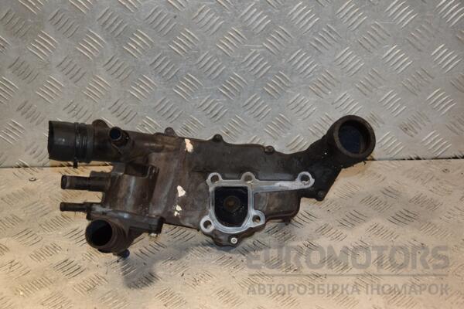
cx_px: 232
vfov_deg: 21.6
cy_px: 154
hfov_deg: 31.9
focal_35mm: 63
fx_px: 812
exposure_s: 1/200
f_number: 5
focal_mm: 42
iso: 800
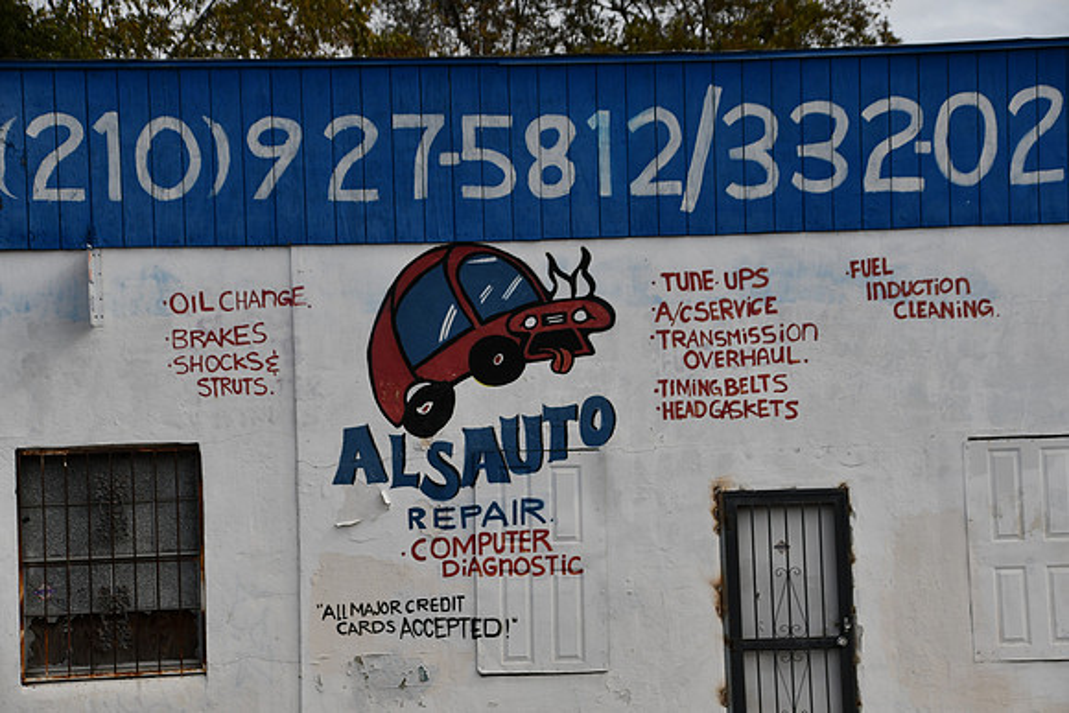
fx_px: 4544
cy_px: 356
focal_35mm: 153
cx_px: 534
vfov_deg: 9.0
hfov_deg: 13.4
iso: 100
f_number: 9
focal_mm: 102
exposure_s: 1/400
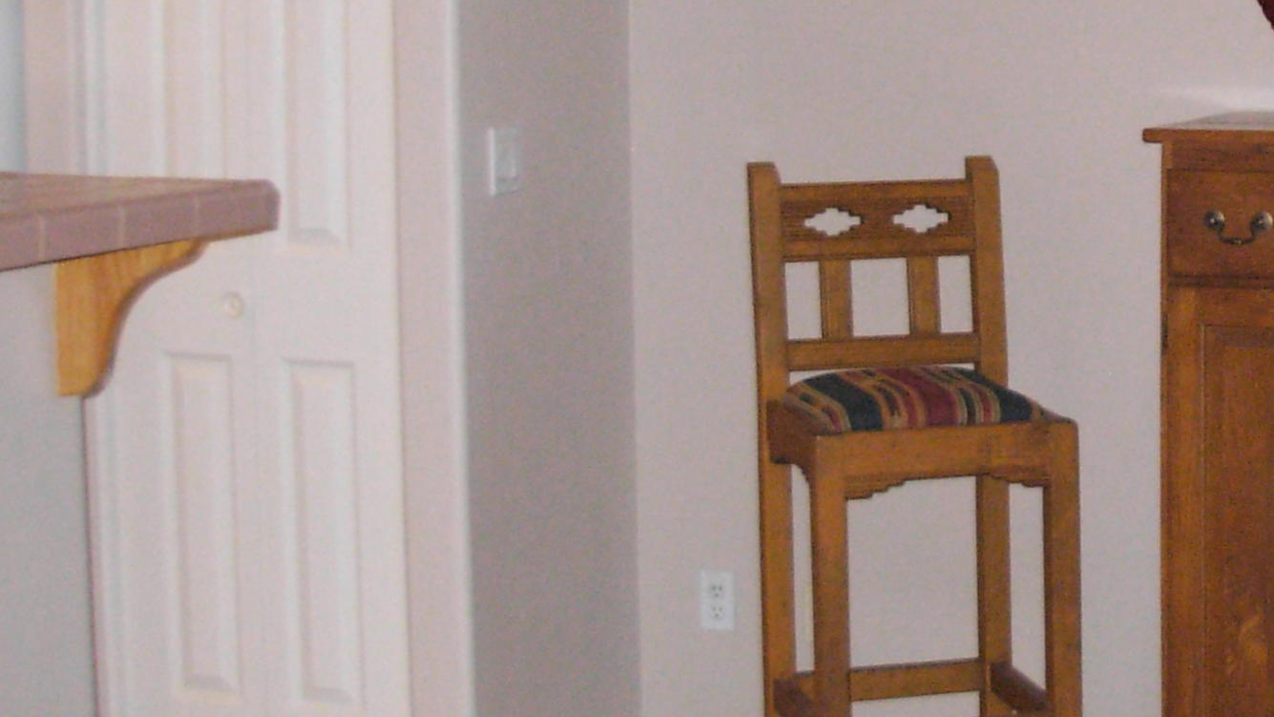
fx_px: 3142
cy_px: 65
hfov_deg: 22.1
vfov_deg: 12.9
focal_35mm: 93
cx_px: 1264
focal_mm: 6.3
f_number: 2.9
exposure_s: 1/114
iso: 400
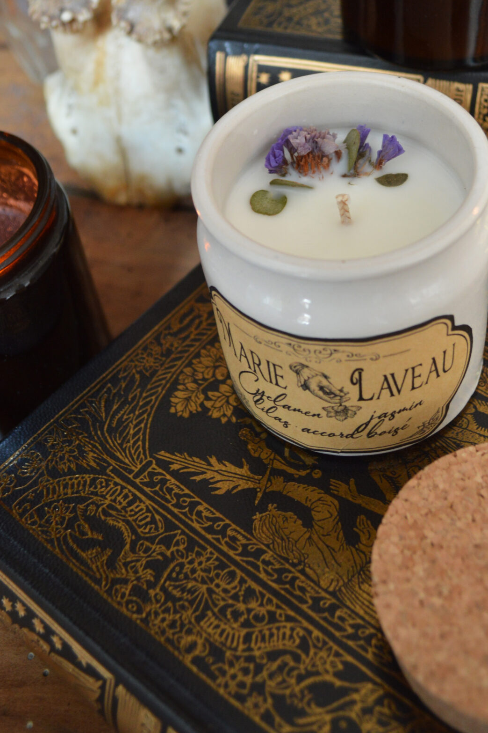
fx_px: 996
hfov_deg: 27.4
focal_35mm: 49
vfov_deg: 39.3
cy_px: 187
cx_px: 312
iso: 400
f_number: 3.8
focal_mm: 20
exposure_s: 1/20
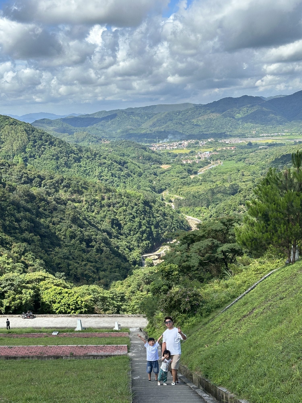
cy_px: 202
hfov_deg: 30.3
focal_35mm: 48
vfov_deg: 39.7
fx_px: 558
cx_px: 151
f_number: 1.78
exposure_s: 1/2160
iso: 64
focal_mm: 6.86
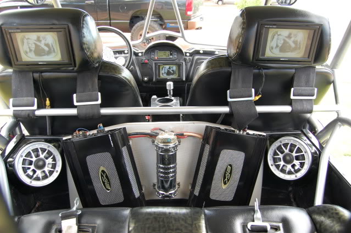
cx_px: 176
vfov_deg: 47.9
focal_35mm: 27
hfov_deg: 67.4
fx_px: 263
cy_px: 116
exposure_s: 1/100
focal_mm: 18
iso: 400
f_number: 5
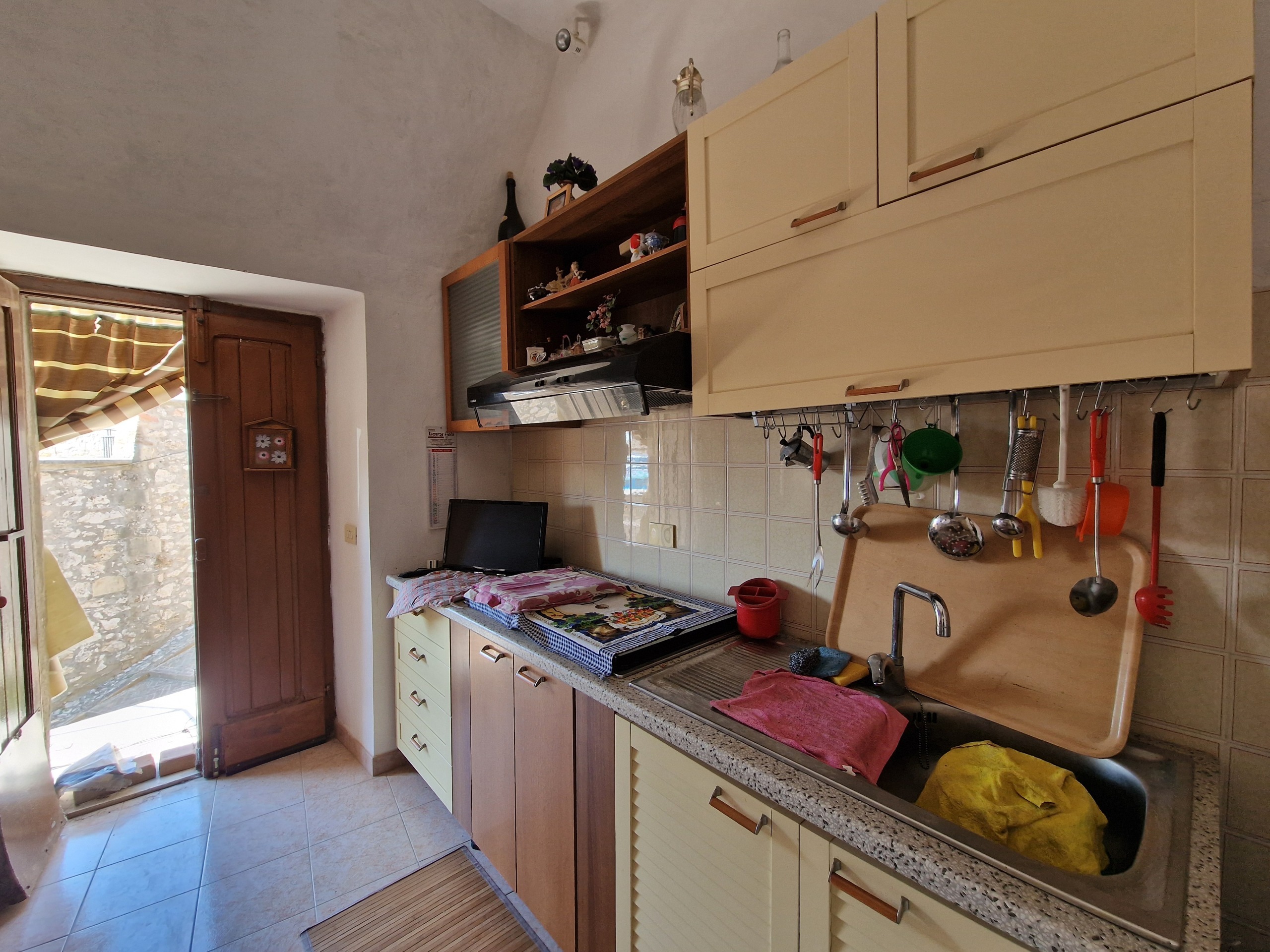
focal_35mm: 13
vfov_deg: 89.9
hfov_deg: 106.2
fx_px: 477
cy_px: 476
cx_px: 635
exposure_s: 1/60
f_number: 2.2
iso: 80
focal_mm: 2.2
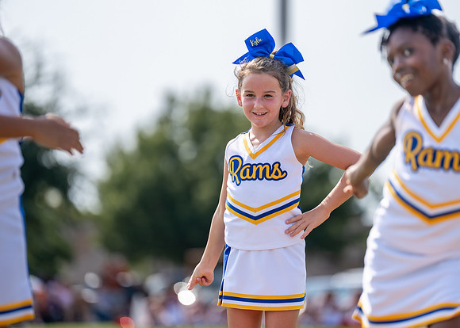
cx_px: 230
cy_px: 164
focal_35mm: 213
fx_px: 2776
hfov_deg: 9.5
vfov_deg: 6.8
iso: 100
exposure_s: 1/1600
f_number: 2.8
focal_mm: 200
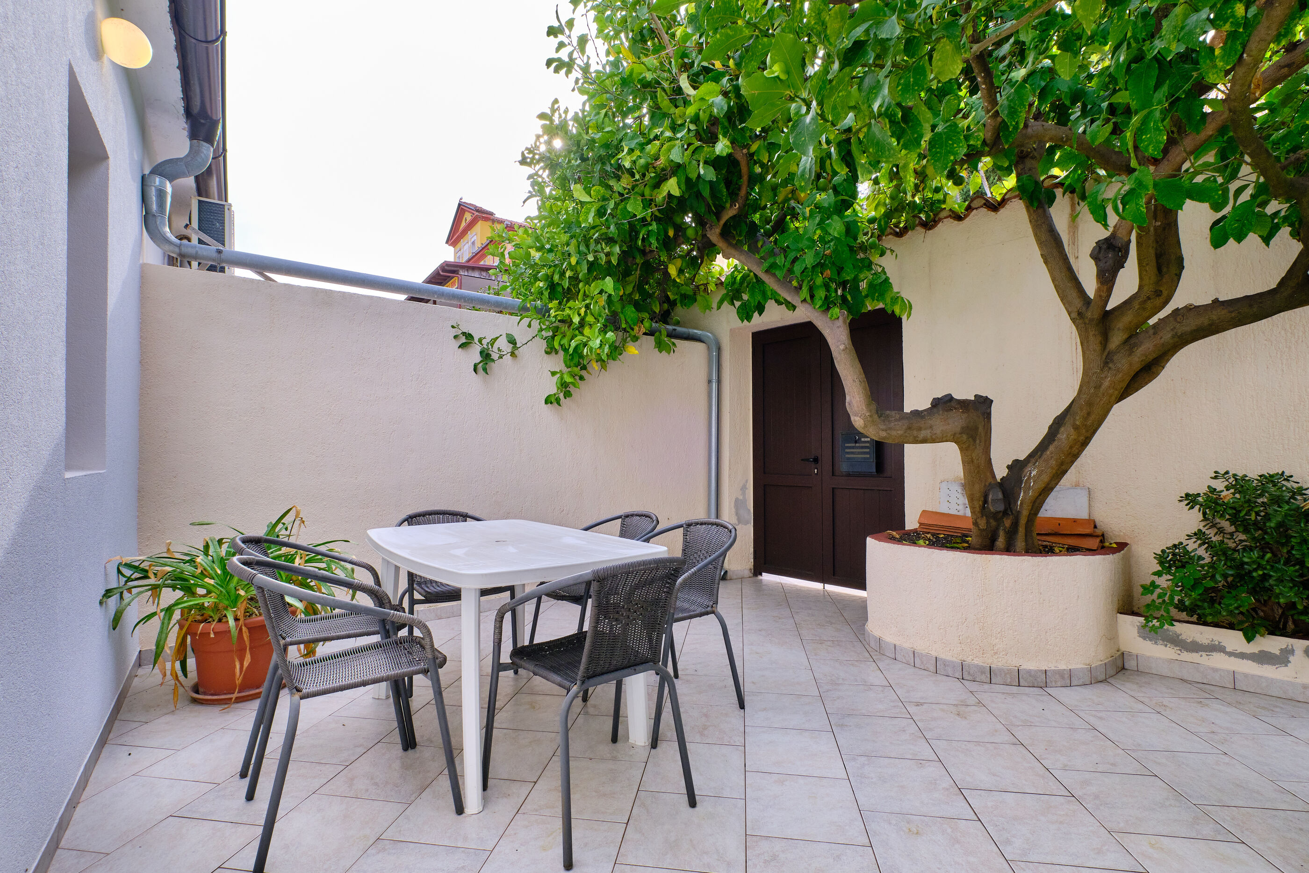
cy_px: 436
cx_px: 654
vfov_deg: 77.3
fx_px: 545
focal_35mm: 15
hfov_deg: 100.4
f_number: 9
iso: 320
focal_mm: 10
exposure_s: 1/160
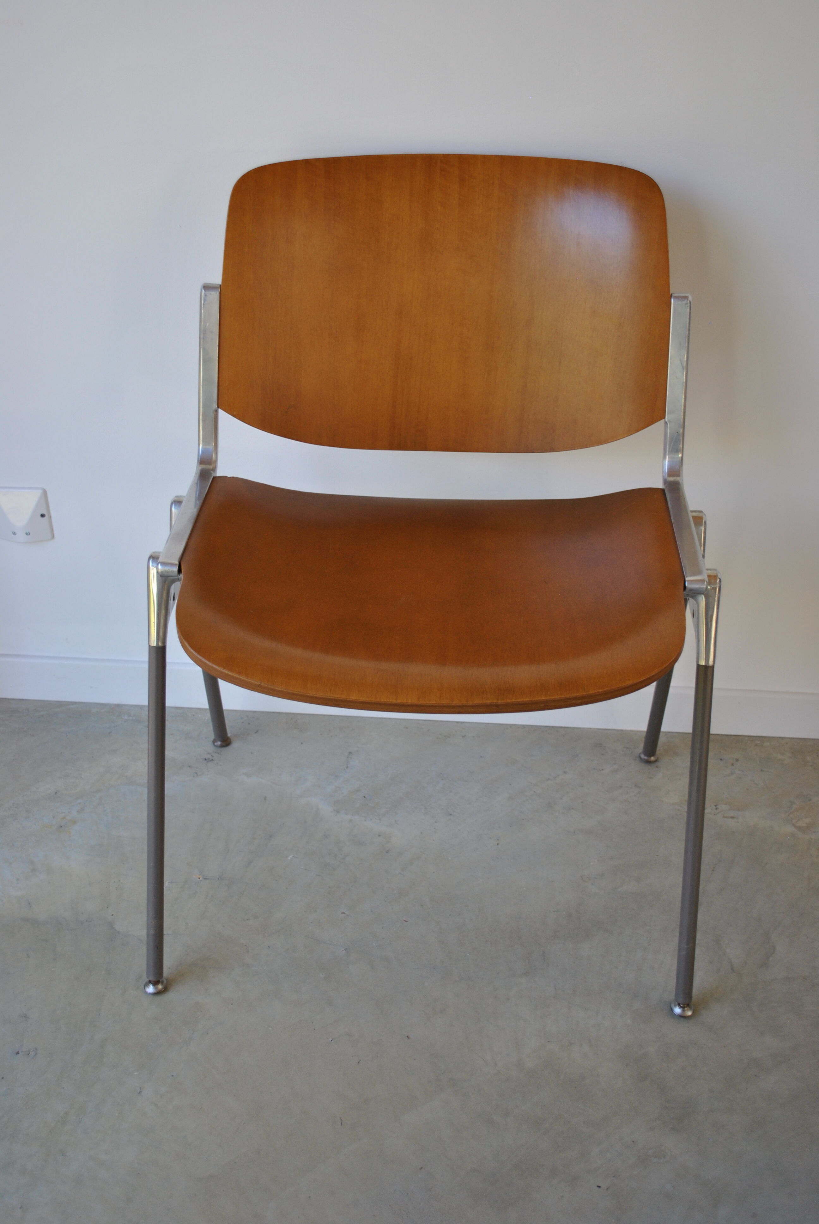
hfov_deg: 34.3
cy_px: 612
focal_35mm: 39
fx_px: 1327
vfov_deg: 49.5
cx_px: 410
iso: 200
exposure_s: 1/80
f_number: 4.5
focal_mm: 26
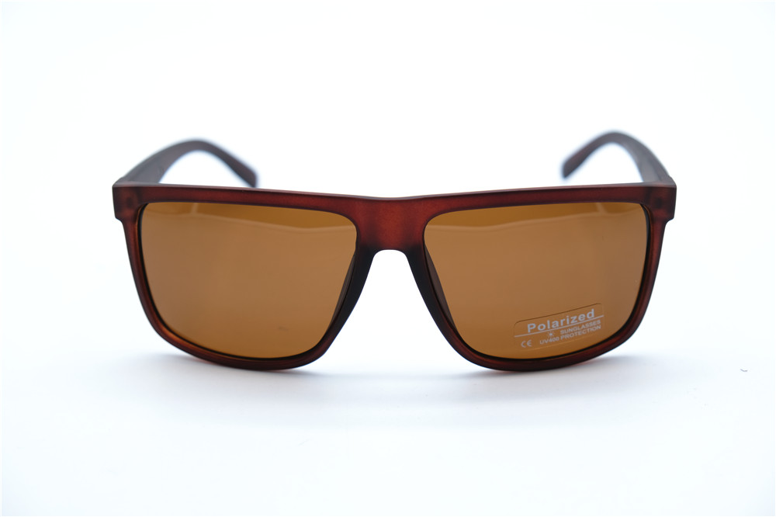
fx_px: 1271
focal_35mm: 59
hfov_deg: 33.9
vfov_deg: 23.0
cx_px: 388
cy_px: 258
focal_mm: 39
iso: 160
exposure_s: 1/200
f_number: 4.5
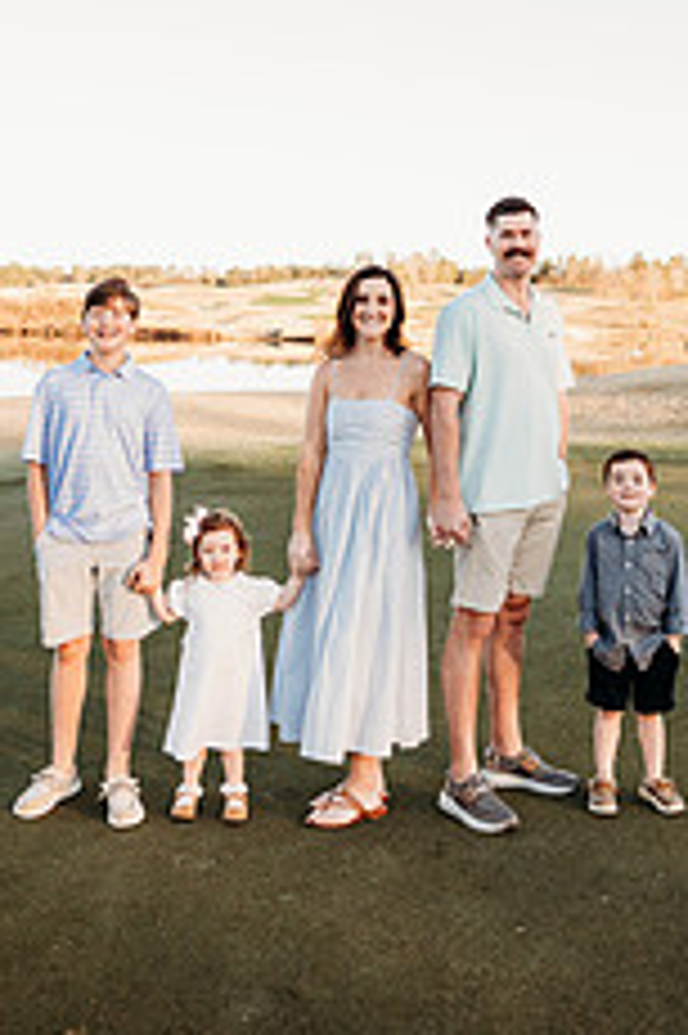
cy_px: 140
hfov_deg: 28.6
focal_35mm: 47
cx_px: 369
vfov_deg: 39.5
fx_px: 1349
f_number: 2.5
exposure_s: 1/500
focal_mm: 24
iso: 160
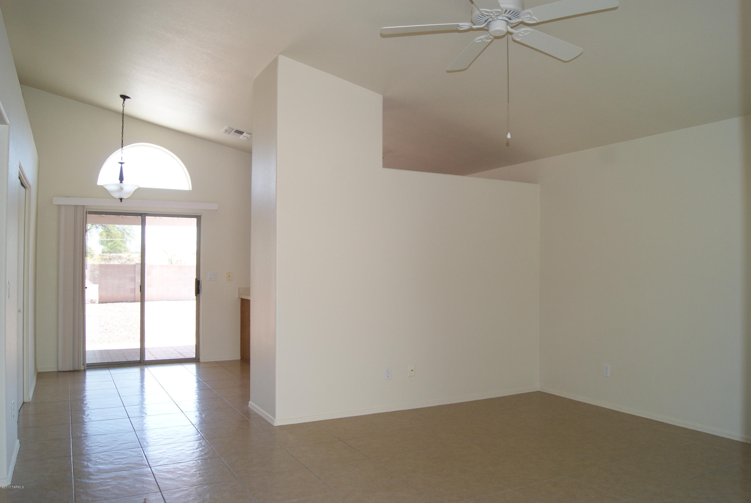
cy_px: 252
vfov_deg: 48.0
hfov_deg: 67.3
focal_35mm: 27
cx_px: 376
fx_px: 564
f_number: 5.6
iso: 400
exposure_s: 1/60
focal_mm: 18
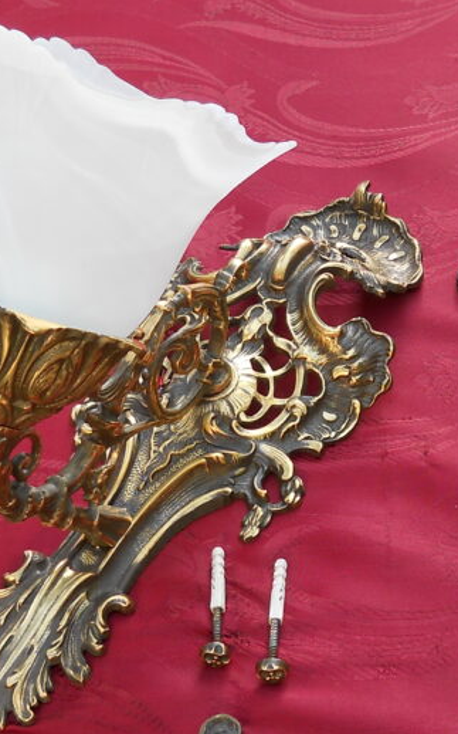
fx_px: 1718
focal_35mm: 86
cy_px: 396
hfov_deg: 15.0
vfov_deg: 24.1
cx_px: 444
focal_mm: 6.72
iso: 80
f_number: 3.1
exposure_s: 1/60
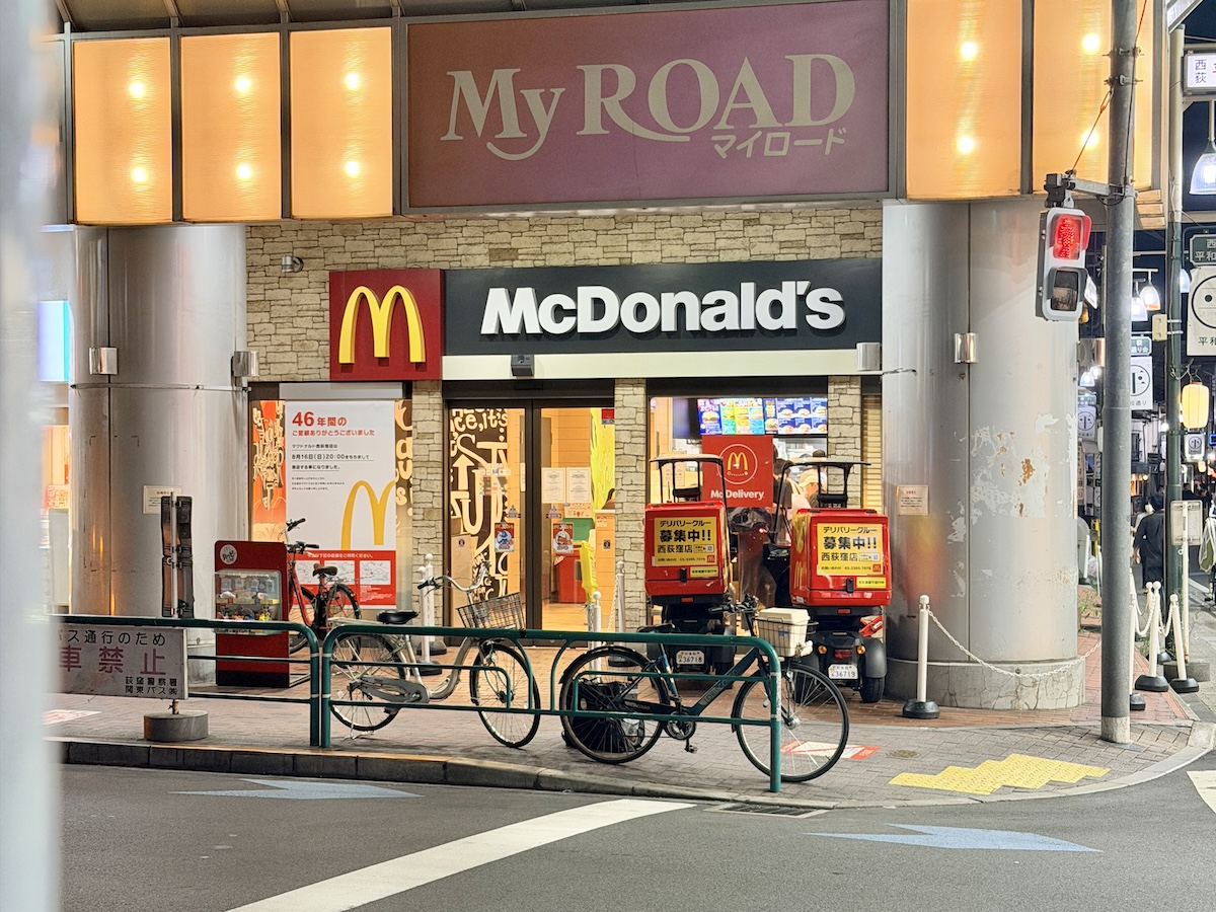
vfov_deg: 30.3
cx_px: 608
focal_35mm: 48
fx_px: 1686
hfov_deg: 39.7
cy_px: 456
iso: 200
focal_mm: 6.76
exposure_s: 1/50
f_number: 1.78
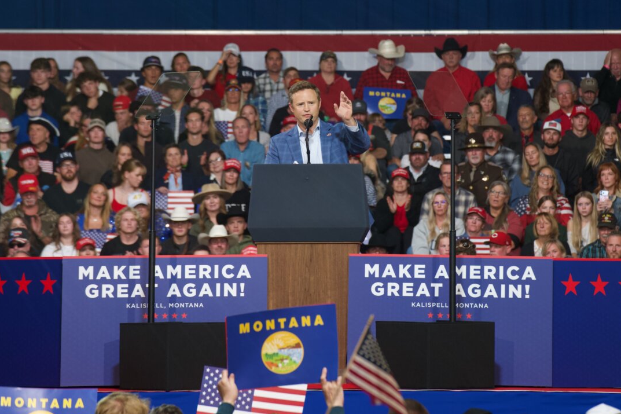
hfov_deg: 13.3
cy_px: 207
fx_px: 2673
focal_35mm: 155
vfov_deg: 8.9
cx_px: 311
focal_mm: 154
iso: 1600
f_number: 4.5
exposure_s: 1/160
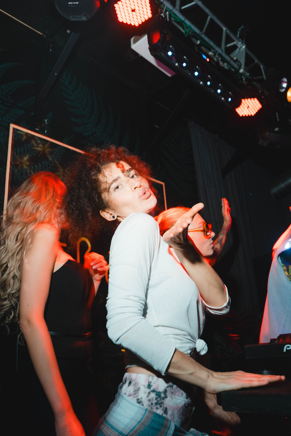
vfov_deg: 63.6
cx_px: 150
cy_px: 213
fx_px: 352
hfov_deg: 45.0
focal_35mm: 29
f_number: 5
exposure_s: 1/13
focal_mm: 28
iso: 200
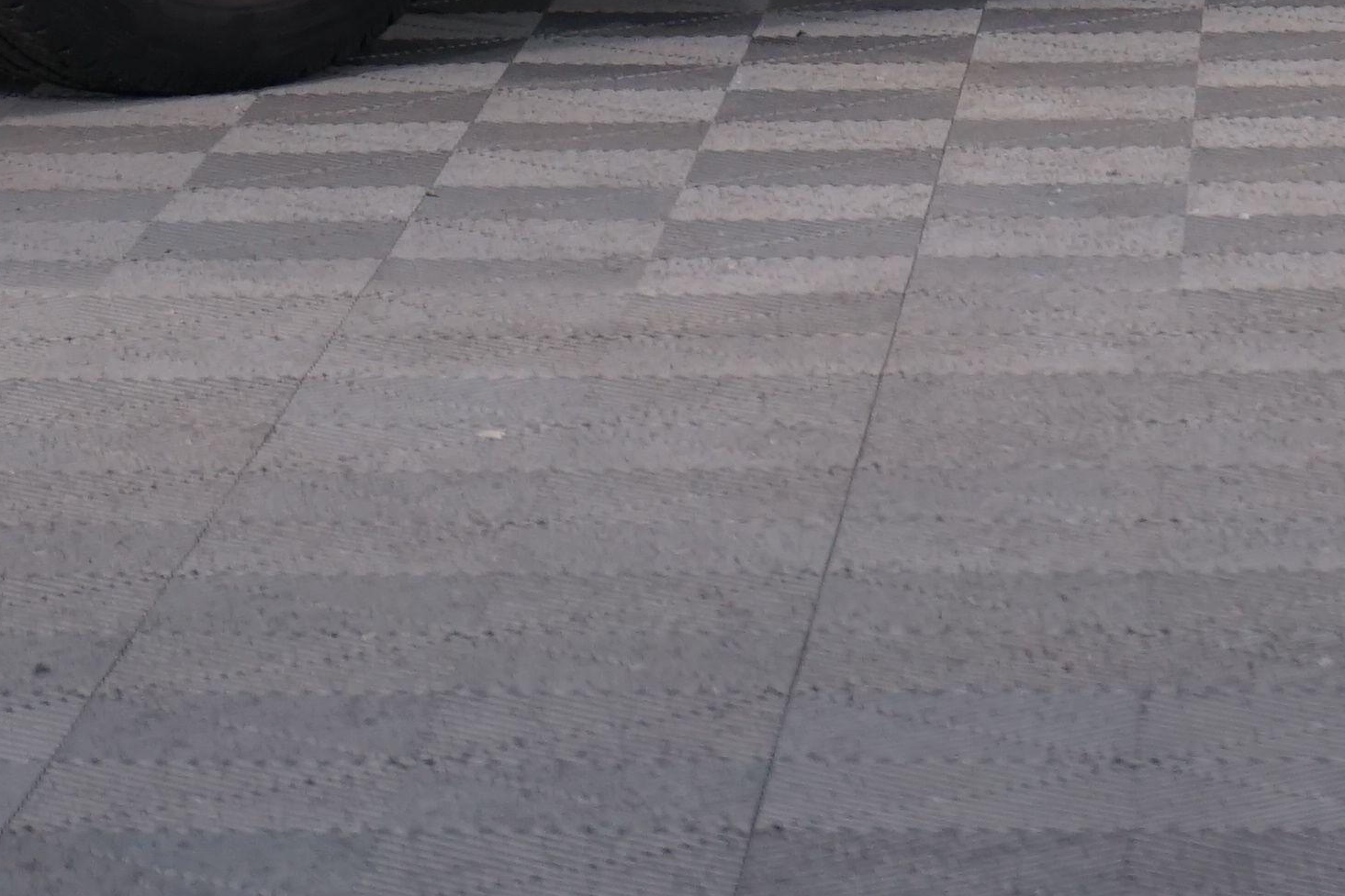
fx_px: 9639
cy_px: -901
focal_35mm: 258
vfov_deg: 5.2
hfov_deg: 8.0
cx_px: 817
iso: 500
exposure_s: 1/30
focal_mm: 63
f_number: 5.6
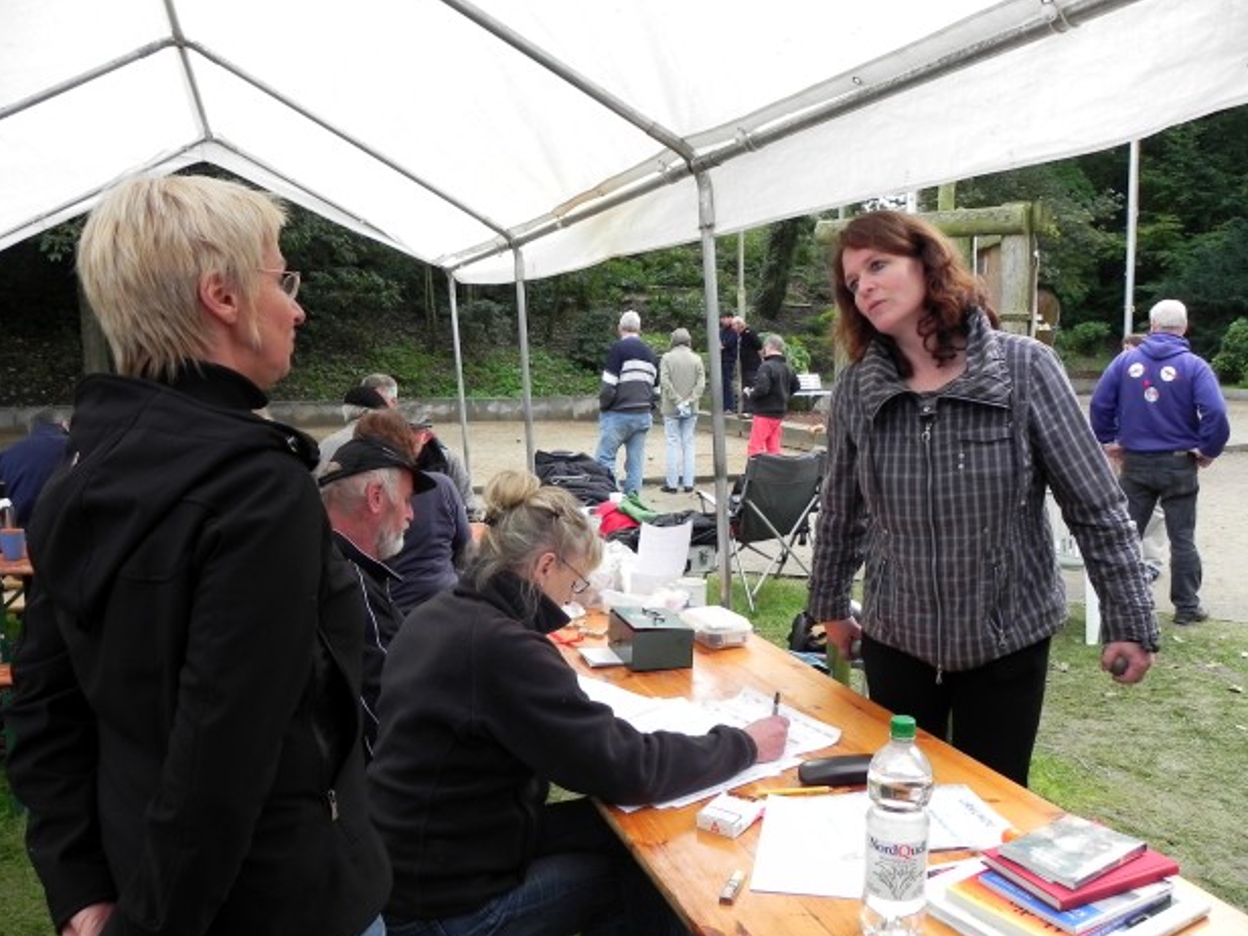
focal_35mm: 27
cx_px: 608
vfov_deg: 51.4
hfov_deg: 65.3
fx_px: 973
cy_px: 478
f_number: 3.5
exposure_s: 1/79.8
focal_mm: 4.6
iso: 160
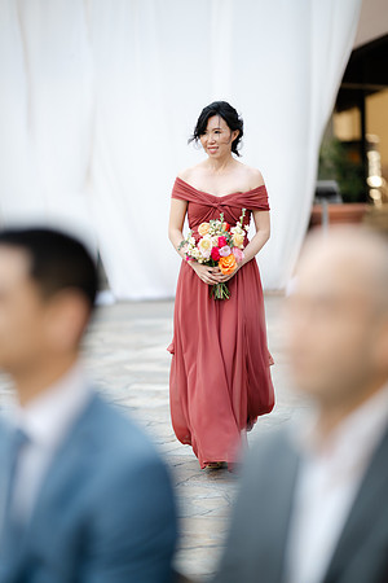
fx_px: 1697
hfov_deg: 13.0
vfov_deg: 19.5
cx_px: 194
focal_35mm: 105
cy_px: 292
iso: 64
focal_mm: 105
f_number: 1.4
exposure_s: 1/500
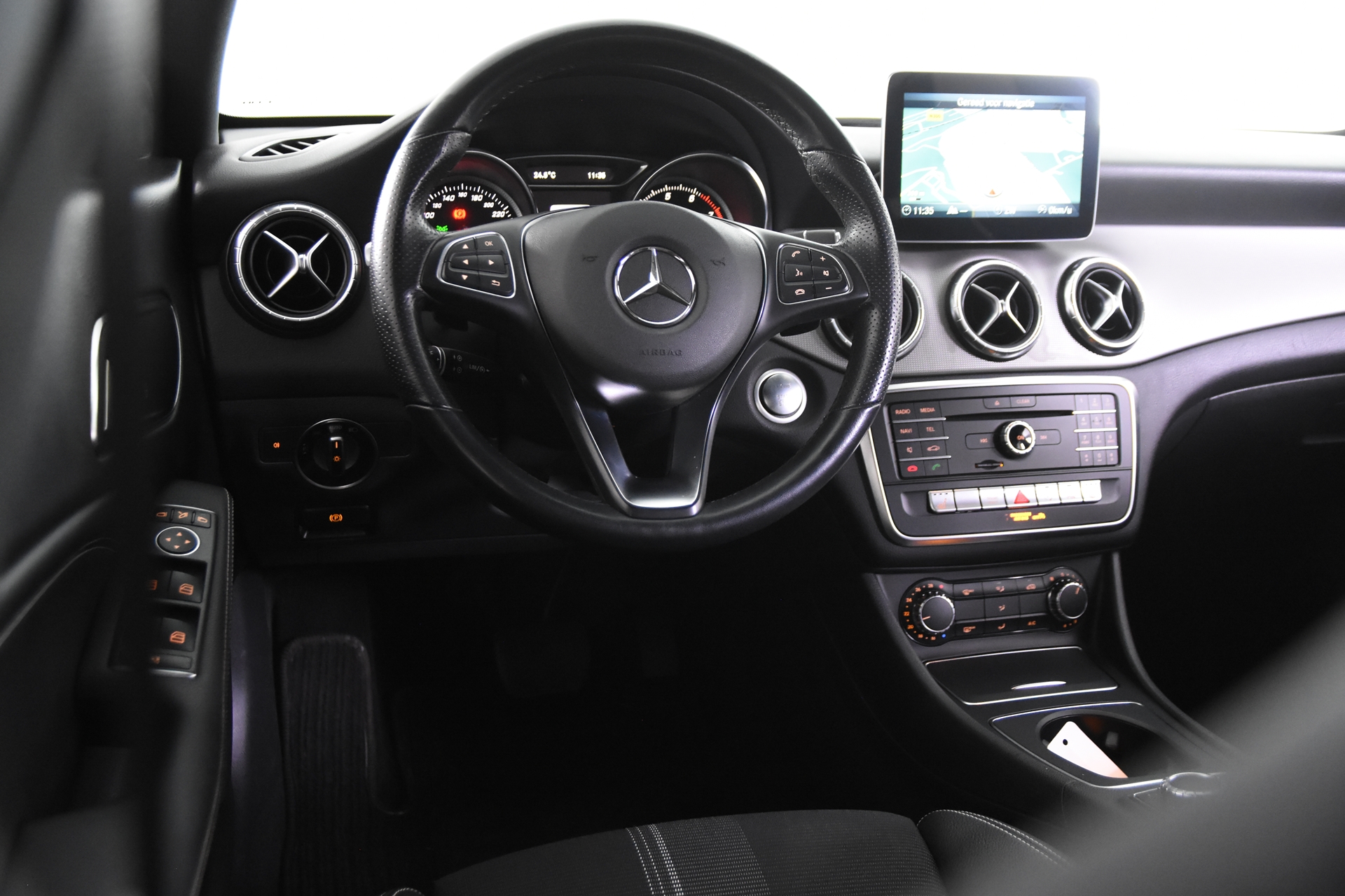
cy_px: 448
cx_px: 672
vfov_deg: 36.9
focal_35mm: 36
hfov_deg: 53.1
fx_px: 1345
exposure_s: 1/40
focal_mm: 24
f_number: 3
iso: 4000
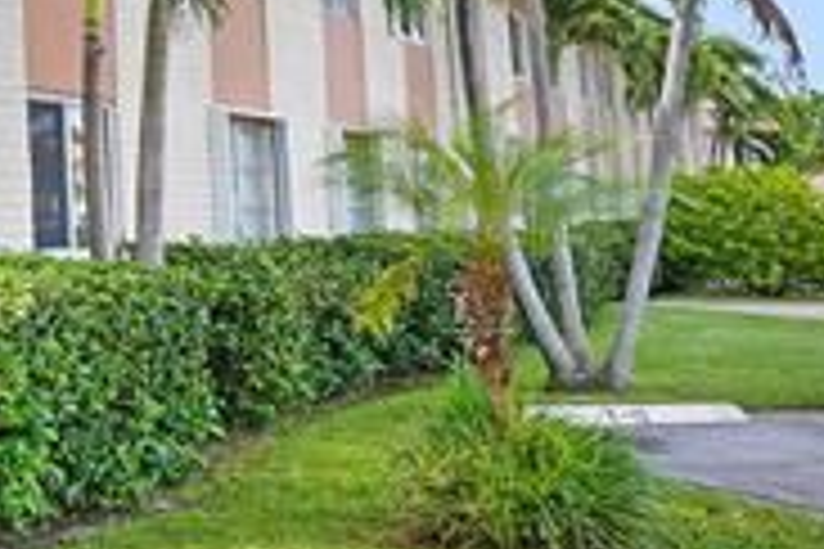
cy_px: -52
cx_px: -518
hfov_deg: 22.0
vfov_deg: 18.7
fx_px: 1602
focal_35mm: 70
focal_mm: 16
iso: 100
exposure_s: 1/320
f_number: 4.5
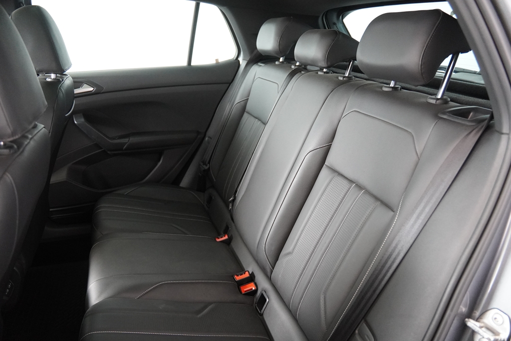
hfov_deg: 70.4
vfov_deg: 50.4
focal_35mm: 26
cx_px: 256
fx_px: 362
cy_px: 170
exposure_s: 1/160
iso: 3200
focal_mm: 17
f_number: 2.8
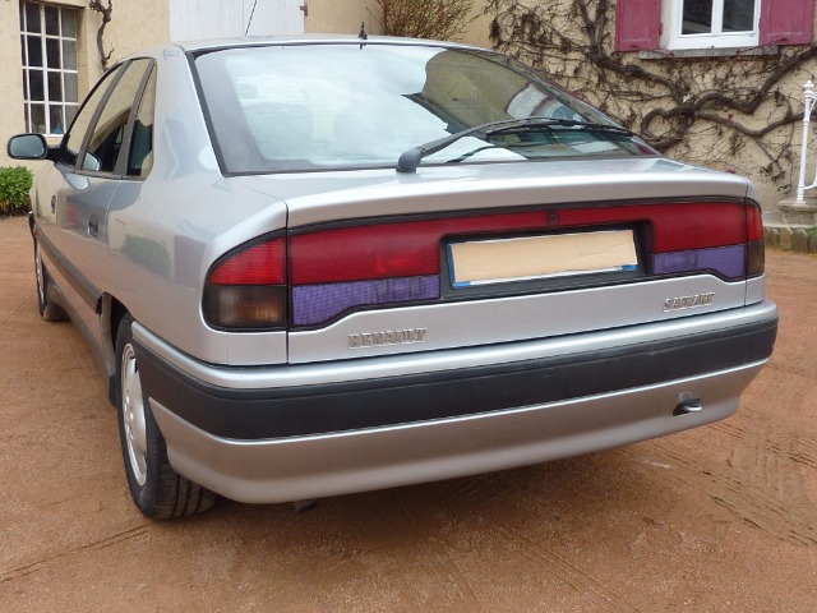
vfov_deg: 36.8
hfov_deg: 47.9
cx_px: 408
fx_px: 920
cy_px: 306
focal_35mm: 39
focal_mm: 4.1
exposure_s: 1/125
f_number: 4
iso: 80
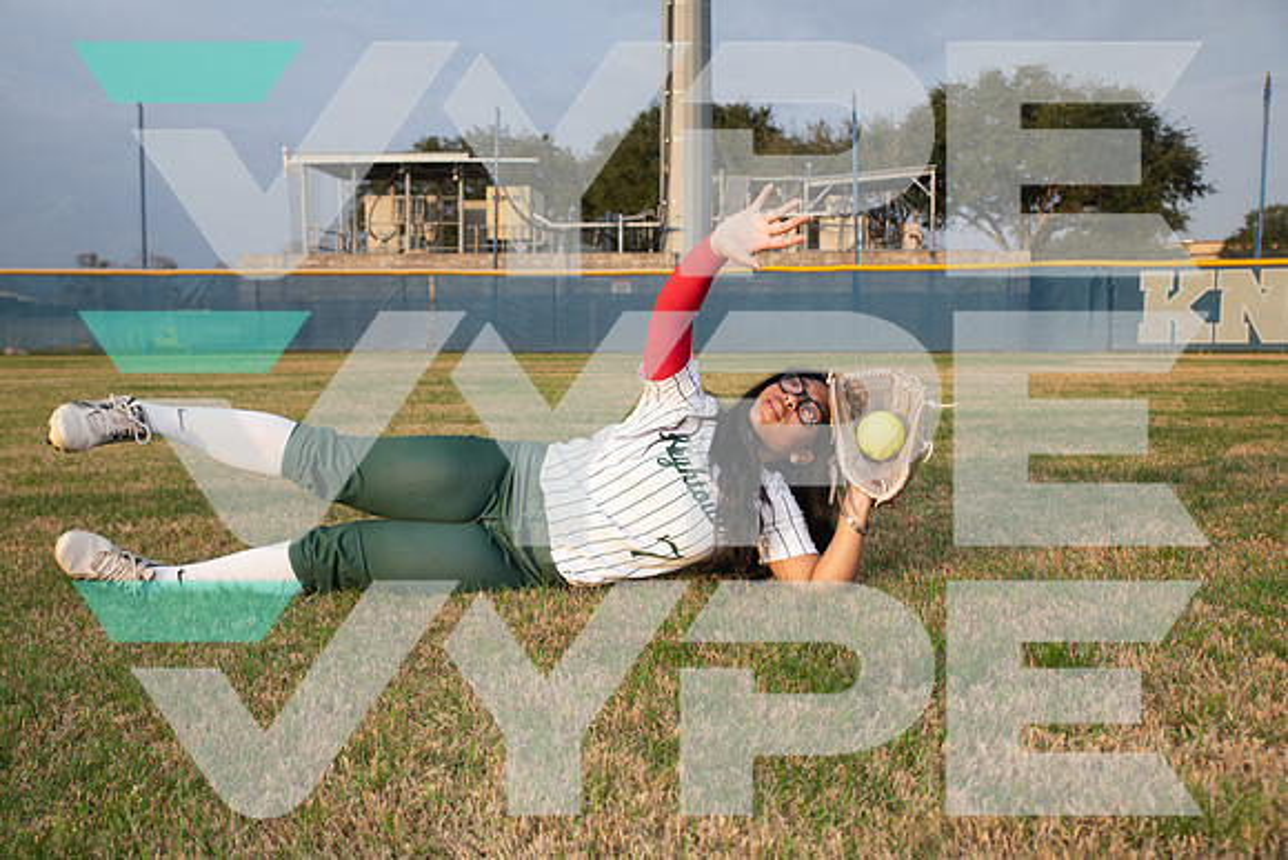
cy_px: 430
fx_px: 1288
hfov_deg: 53.1
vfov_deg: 36.9
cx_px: 644
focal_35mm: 36
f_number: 6.3
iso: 200
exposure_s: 1/320
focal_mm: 36
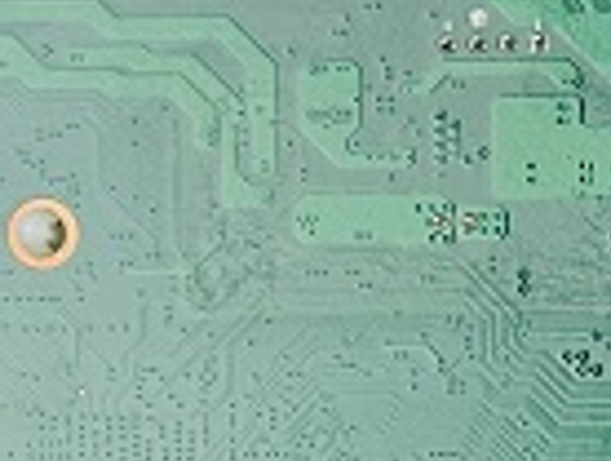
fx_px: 3094
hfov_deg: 10.9
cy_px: 603
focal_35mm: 175
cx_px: 877
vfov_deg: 8.4
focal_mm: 6.86
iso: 80
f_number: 1.78
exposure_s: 1/120
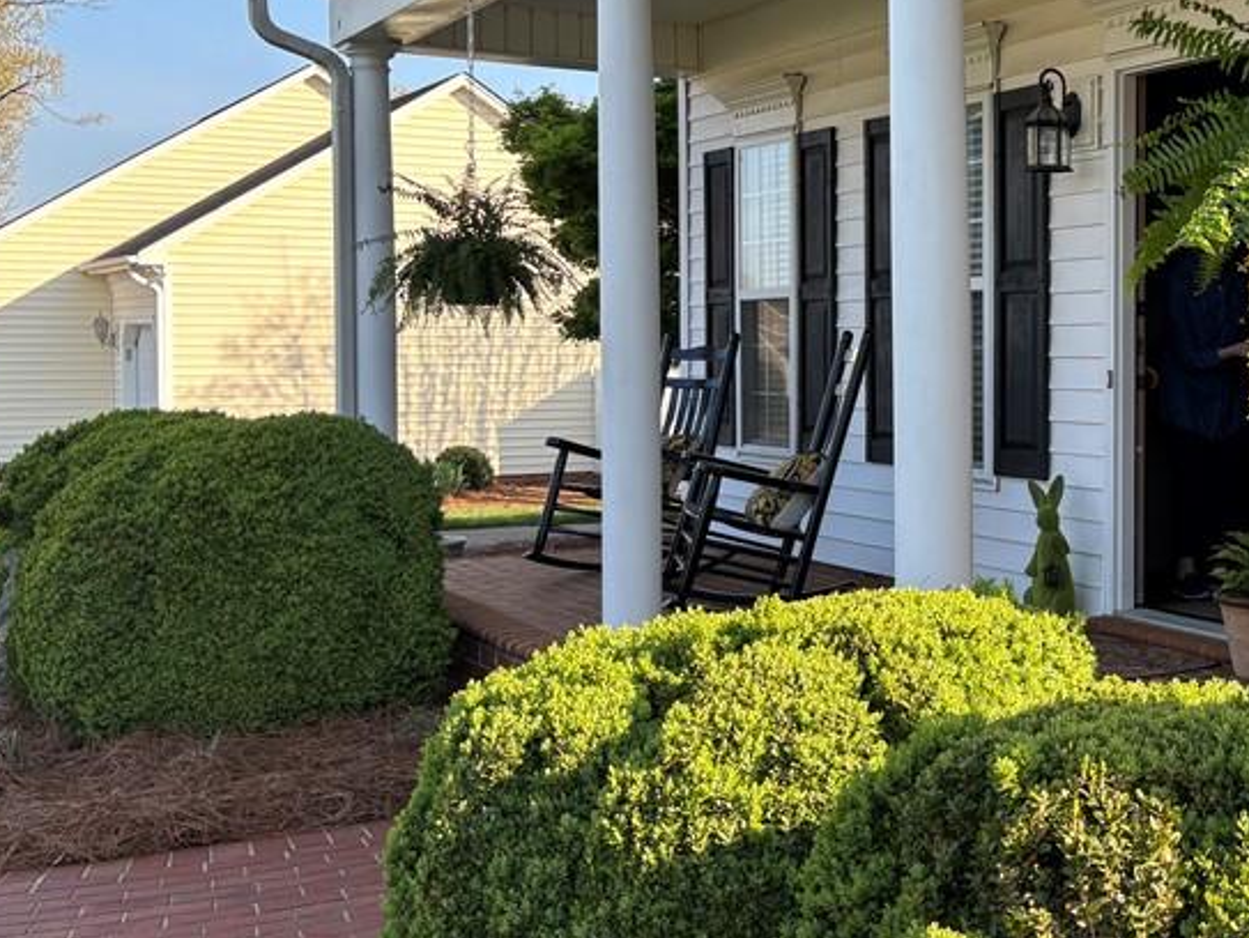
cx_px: 1148
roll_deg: +0.5
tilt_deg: -1.7
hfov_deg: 36.2
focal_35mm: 49
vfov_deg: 29.7
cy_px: 389
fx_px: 1769
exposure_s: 1/707
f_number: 1.6
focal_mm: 5.96
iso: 50
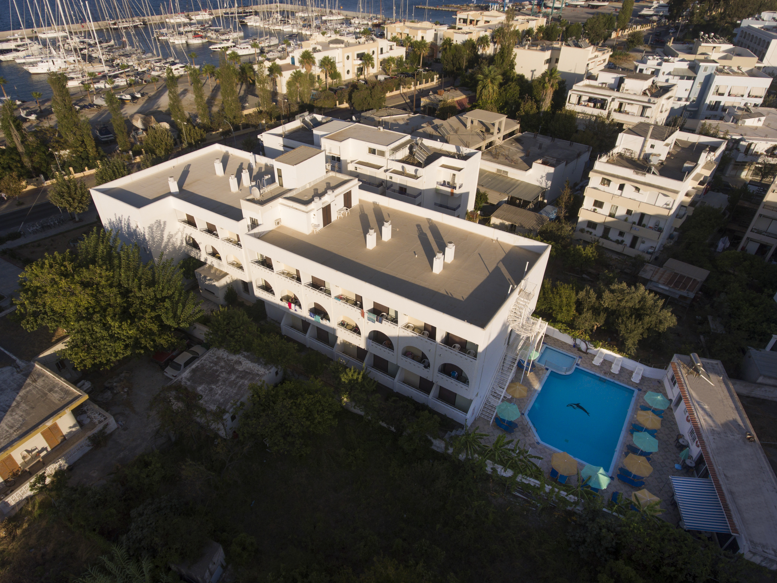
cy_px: 286
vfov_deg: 63.4
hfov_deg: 79.0
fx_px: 471
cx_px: 374
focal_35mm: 21
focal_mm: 3.61
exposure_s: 1/750
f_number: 2.8
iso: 100
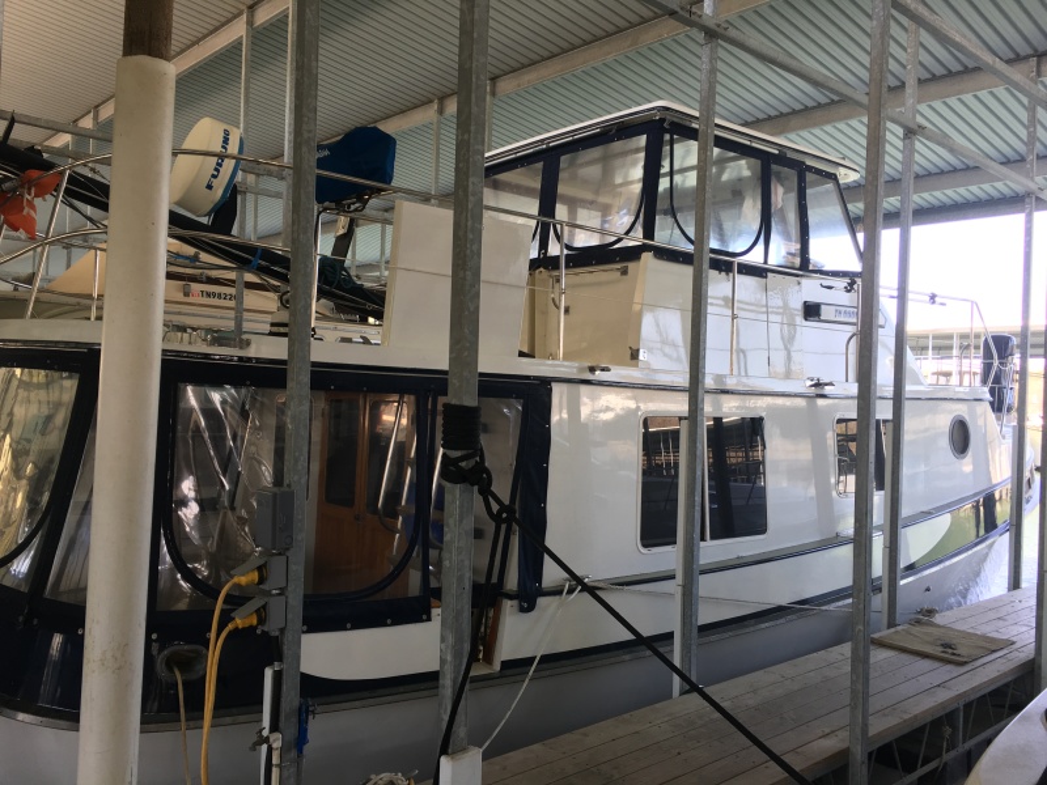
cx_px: 524
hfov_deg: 61.7
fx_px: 877
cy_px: 392
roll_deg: -2.0
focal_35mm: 29
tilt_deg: +0.8
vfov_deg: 48.2
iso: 32
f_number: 2.2
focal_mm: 4.15
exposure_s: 1/60
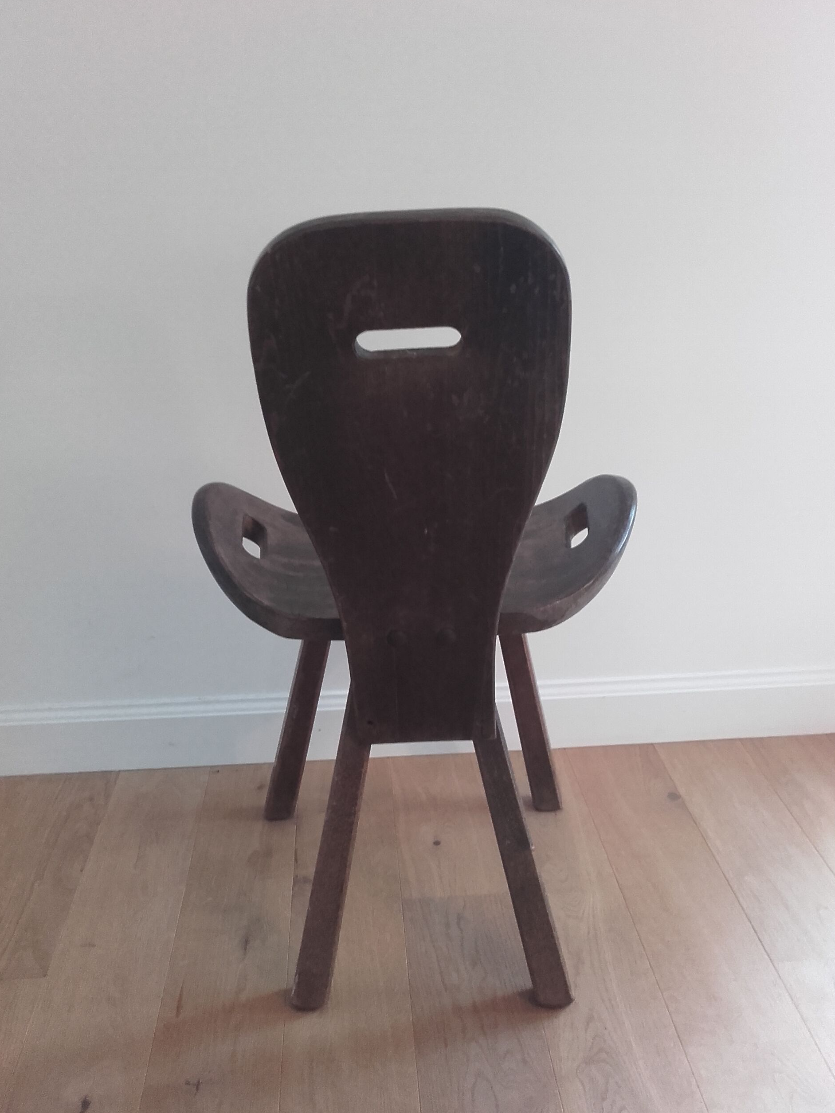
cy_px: 562
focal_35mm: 32
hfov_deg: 44.2
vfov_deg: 56.8
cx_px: 407
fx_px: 1029
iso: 170
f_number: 2.2
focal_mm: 3.31
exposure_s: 1/14
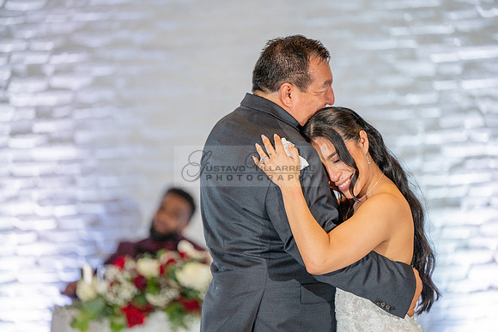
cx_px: 249
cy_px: 166
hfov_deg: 11.4
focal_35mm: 180
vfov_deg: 7.6
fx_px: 2490
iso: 1600
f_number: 2.8
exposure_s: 1/320
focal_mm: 180
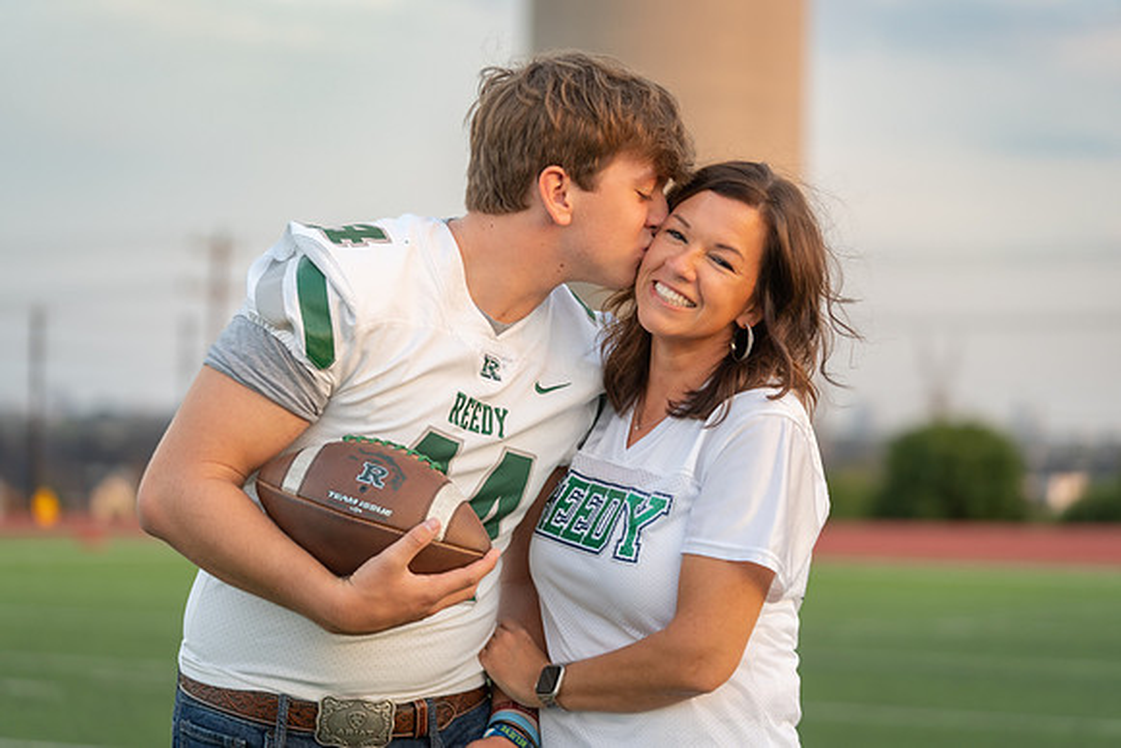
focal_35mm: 102
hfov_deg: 20.0
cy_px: 374
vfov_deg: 13.4
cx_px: 560
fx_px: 3184
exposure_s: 1/320
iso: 250
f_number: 2.8
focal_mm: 100
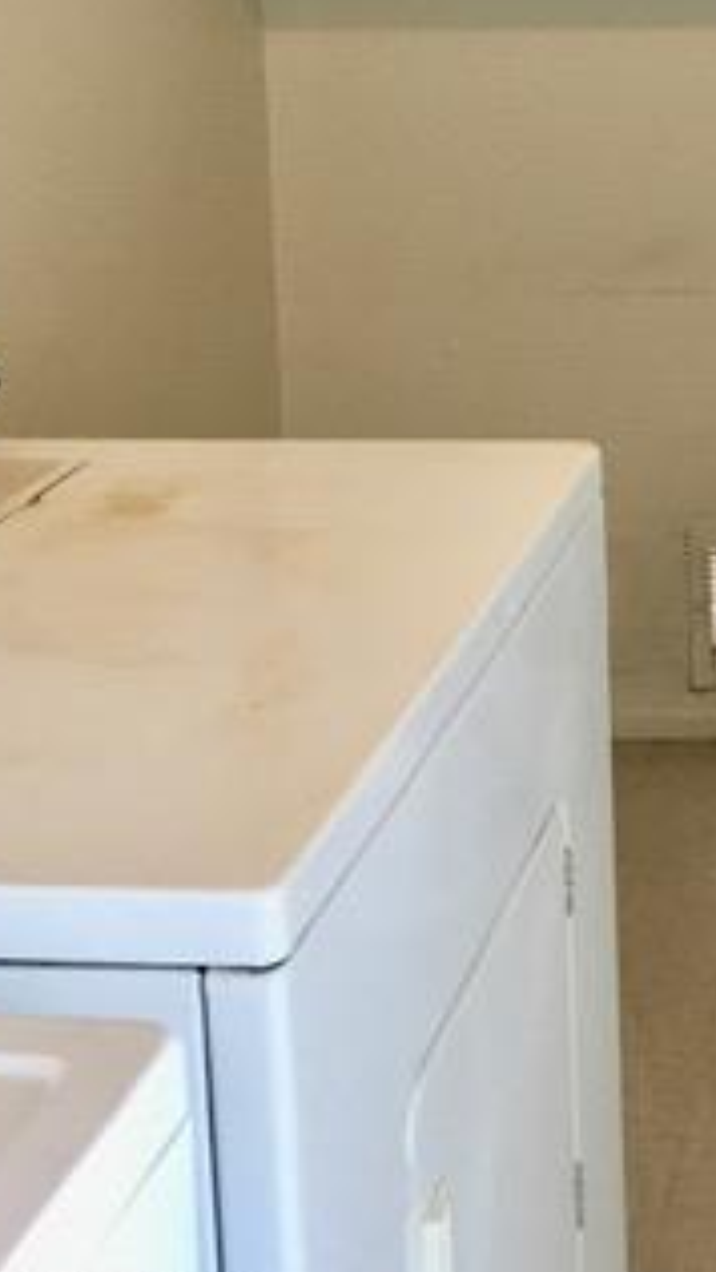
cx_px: 845
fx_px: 2158
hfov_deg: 18.0
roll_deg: +0.7
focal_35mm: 64
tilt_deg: -9.0
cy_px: 113
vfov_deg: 31.2
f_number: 2.2
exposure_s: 1/30
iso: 160
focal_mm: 4.15
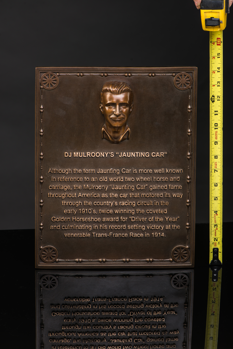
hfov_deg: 13.1
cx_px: 116
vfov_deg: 19.5
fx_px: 1019
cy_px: 174
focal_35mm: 105
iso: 64
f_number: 10
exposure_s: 1/160
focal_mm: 105
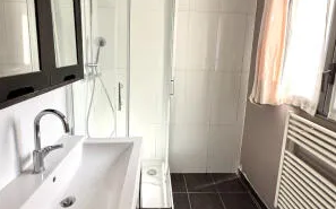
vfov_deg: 59.1
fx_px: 183
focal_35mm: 20
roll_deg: -1.9
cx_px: 167
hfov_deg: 85.1
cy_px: 85
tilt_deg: -9.8
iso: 80
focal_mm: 2.22
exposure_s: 1/99
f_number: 2.2
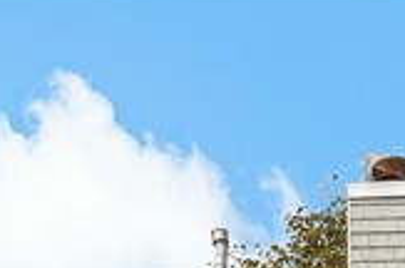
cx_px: 348
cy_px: 880
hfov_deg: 16.9
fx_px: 1347
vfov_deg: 8.7
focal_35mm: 120
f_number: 22
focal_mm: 18
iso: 100
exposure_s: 1/25
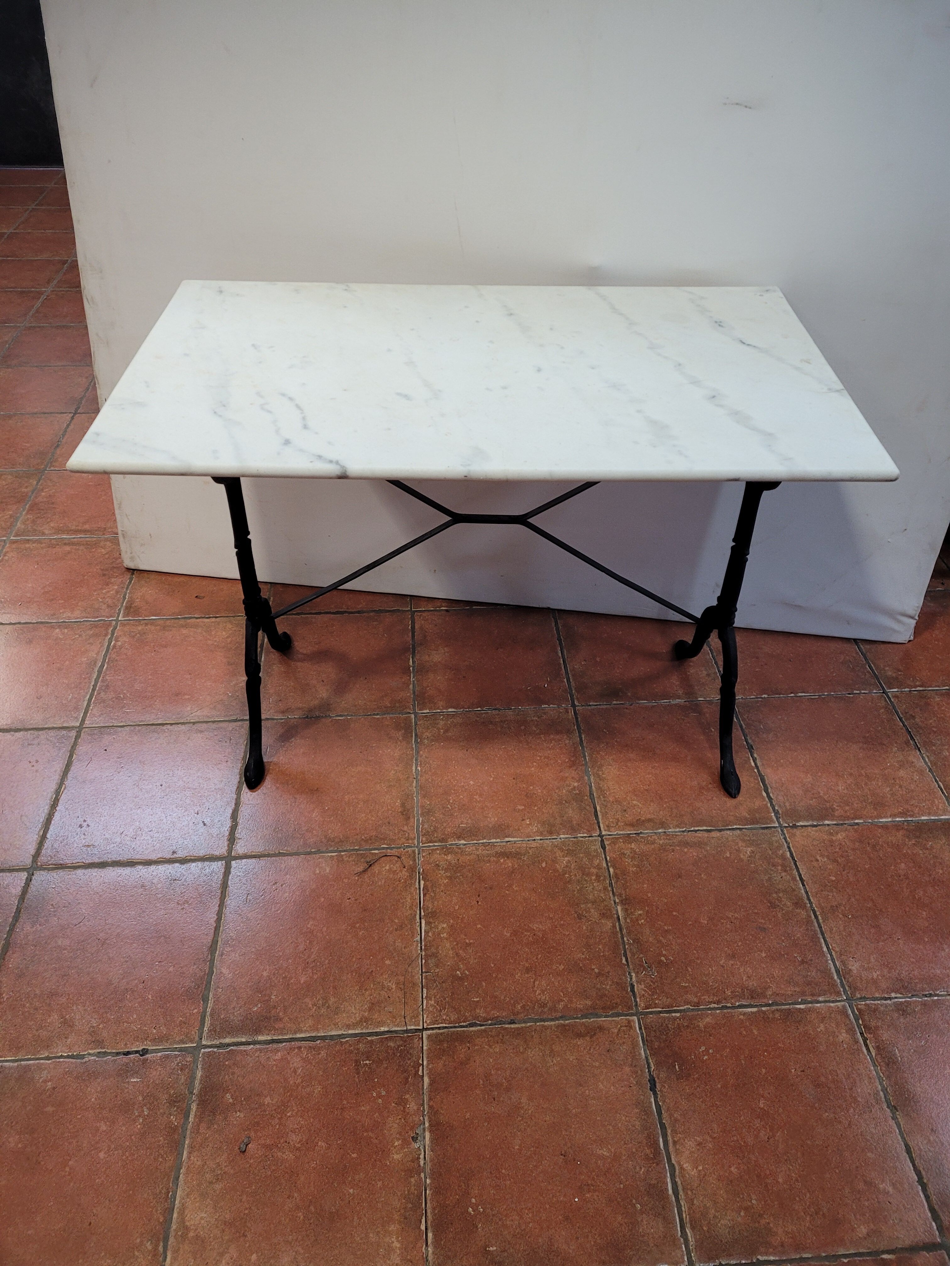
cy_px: 633
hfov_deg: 53.1
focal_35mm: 26
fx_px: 951
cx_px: 475
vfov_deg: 67.3
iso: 200
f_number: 1.8
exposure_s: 1/50
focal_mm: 5.4
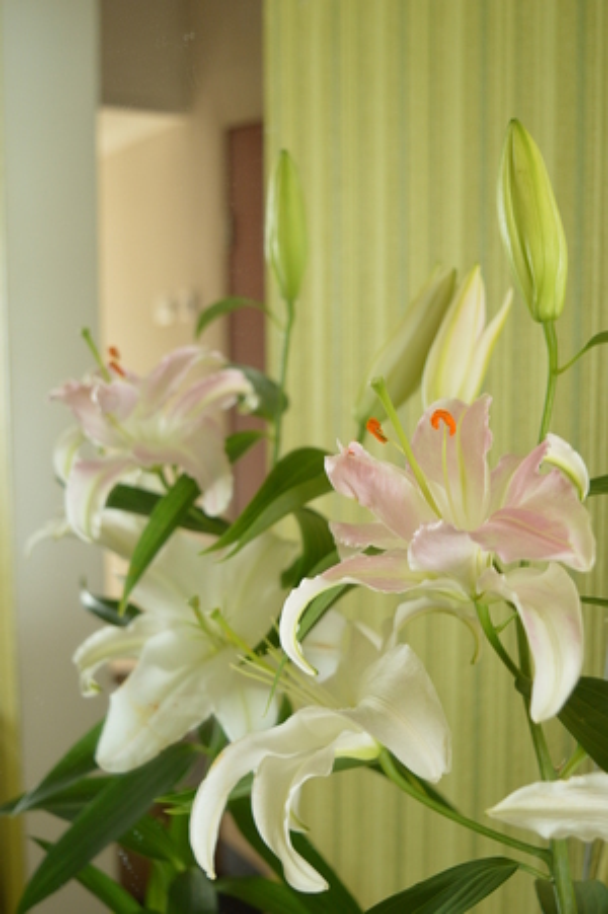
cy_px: 457
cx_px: 304
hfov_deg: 33.0
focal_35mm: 40
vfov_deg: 48.0
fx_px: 1027
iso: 560
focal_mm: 27
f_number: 4.5
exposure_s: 1/60
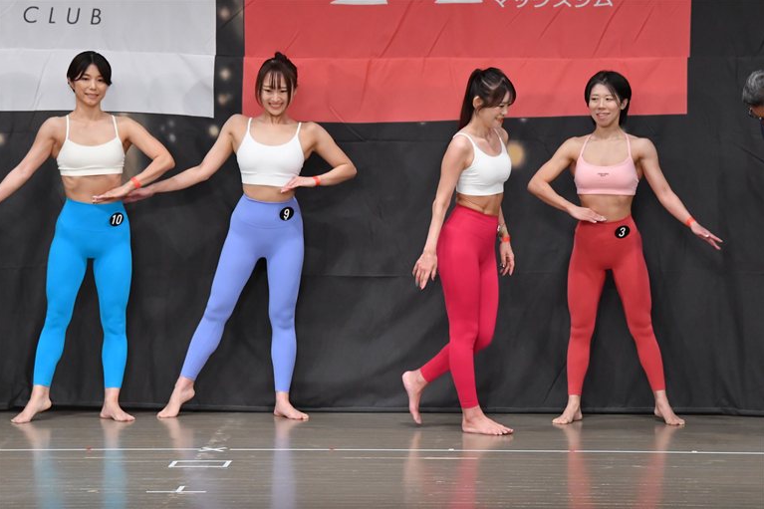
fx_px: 4328
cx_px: 380
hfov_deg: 10.1
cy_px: 256
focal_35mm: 204
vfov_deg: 6.7
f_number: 5.6
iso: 5000
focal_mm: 135
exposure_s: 1/400
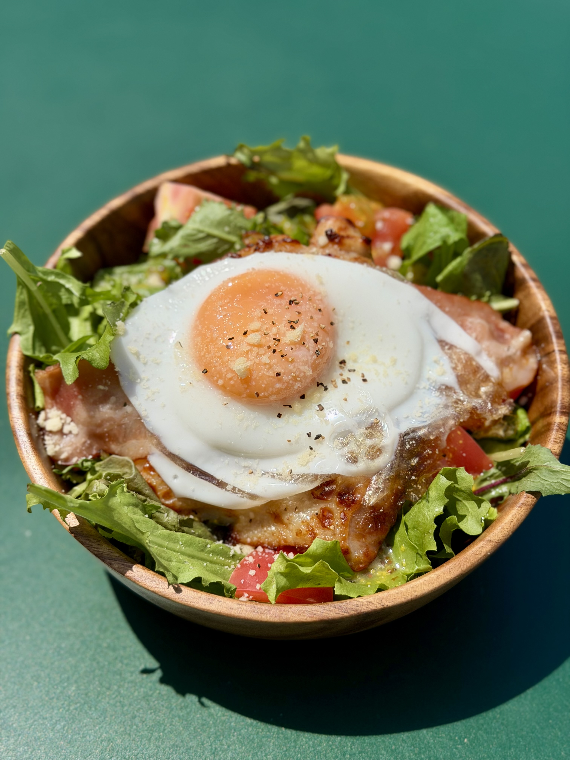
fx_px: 1054
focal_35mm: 48
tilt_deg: -44.0
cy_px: 380
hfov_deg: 30.3
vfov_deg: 39.7
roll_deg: -0.3
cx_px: 285
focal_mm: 6.76
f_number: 1.78
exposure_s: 1/8772
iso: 64
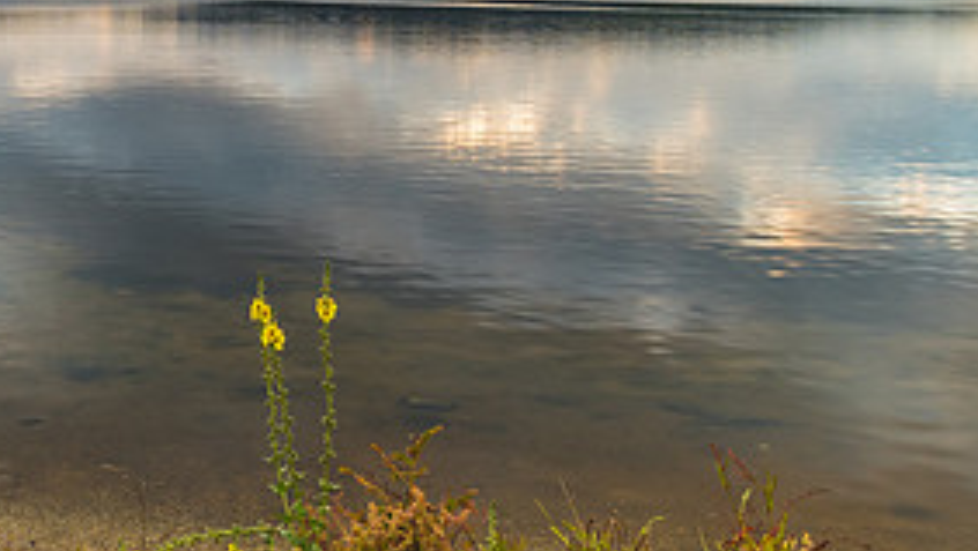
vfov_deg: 22.6
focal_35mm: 52
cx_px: 97
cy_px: 61
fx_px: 1349
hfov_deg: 37.3
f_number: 10
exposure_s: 1/4
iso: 50
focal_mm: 16
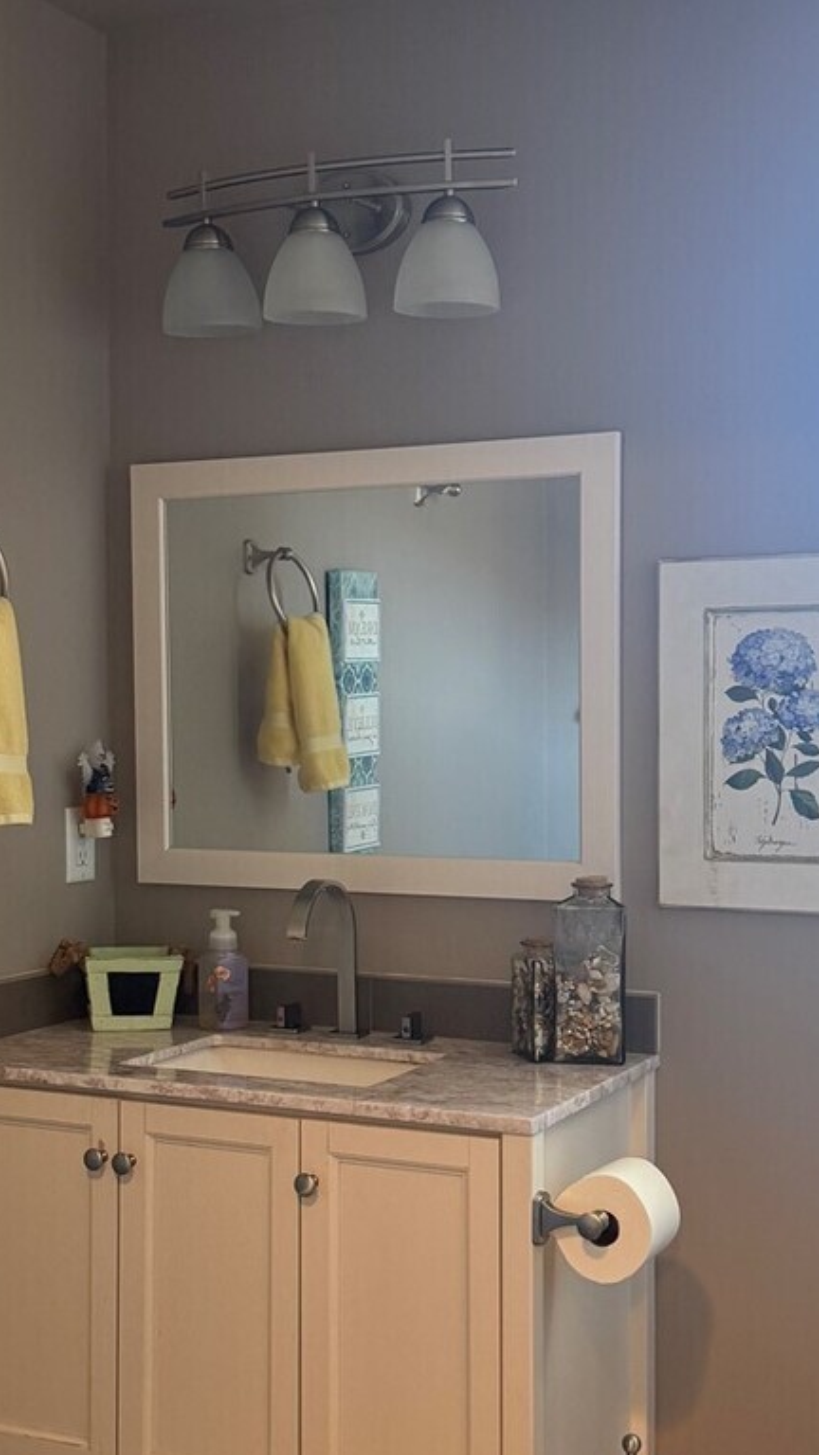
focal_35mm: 49
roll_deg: -0.3
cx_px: 406
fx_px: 1892
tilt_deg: -2.0
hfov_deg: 24.4
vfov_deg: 42.1
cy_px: 784
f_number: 1.78
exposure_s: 1/65
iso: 200
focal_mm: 6.76
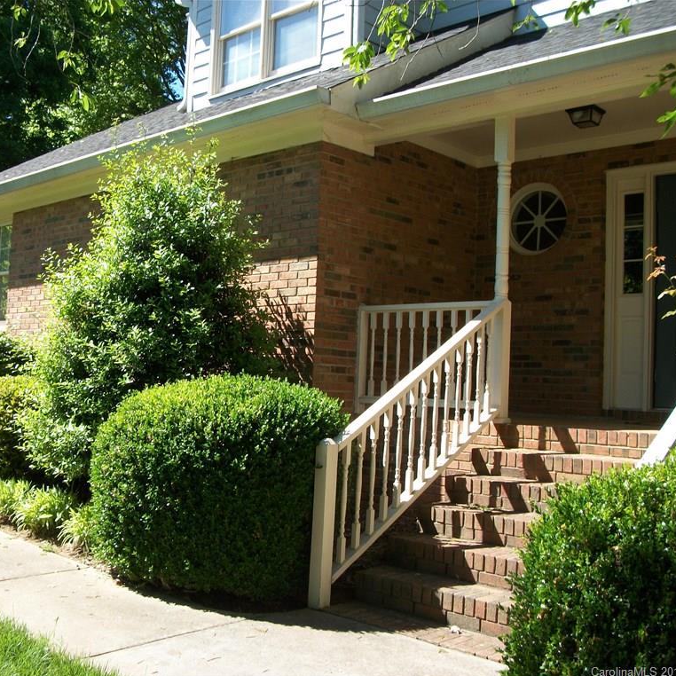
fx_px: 840
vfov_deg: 43.9
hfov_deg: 43.4
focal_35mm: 38
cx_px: 239
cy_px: 340
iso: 80
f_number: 8.8
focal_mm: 5.7
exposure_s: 1/60
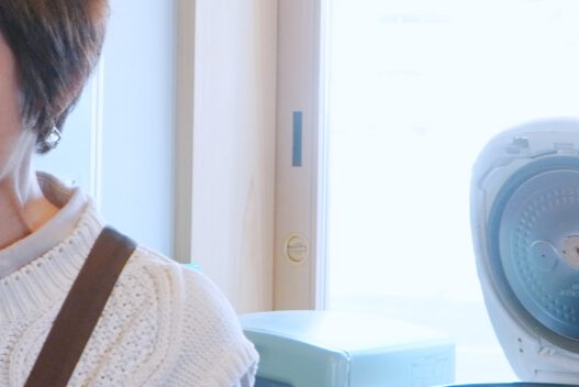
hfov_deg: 14.4
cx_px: 396
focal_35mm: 142
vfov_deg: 9.6
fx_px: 2285
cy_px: -8
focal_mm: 26
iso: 400
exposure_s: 1/40
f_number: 6.3
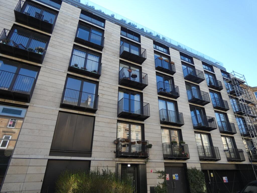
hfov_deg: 81.7
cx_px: 128
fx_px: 148
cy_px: 96
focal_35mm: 20
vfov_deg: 66.0
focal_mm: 3.6
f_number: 2.8
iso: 80
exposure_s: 1/320
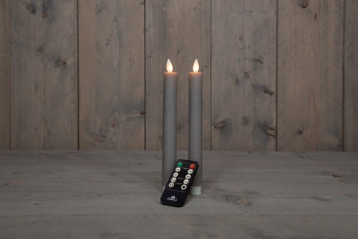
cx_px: 179
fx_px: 398
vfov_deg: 33.4
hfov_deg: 48.5
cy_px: 120
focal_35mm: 40
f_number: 7.1
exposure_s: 1/30
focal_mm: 40
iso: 320
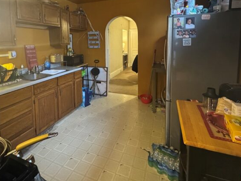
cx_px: 108
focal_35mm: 20
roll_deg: +0.9
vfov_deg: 63.7
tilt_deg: -6.3
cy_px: 55
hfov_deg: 81.5
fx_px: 139
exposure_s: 1/60
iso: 1250
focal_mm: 2.22
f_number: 2.2
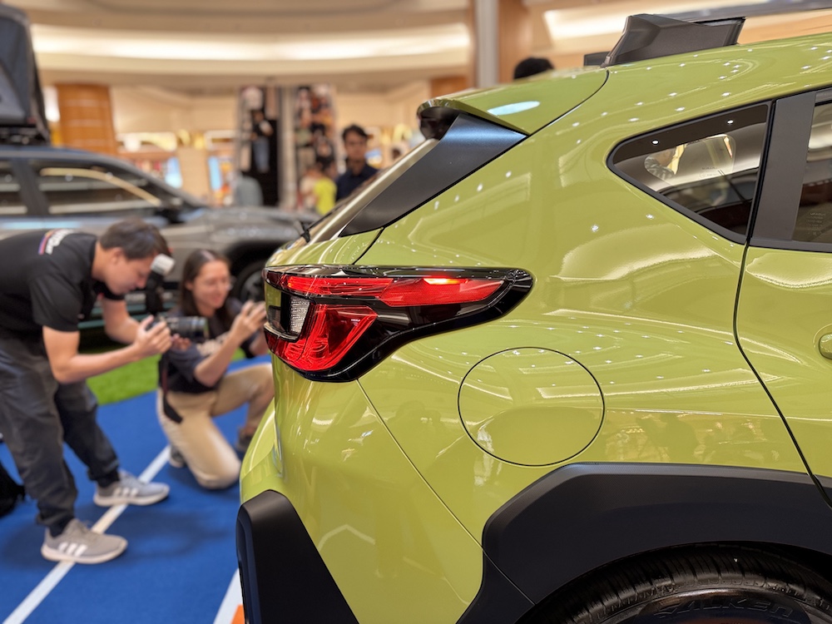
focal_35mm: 24
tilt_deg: -12.5
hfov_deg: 71.6
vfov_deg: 56.8
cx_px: 416
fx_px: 577
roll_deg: +2.7
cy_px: 312
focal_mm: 6.76
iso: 160
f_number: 1.78
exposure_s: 1/50
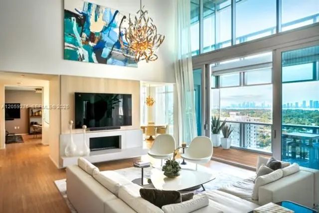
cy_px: 106
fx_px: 222
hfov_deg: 71.5
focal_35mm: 25
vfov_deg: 51.3
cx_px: 160
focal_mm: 25
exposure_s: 1/50
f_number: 13
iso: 80
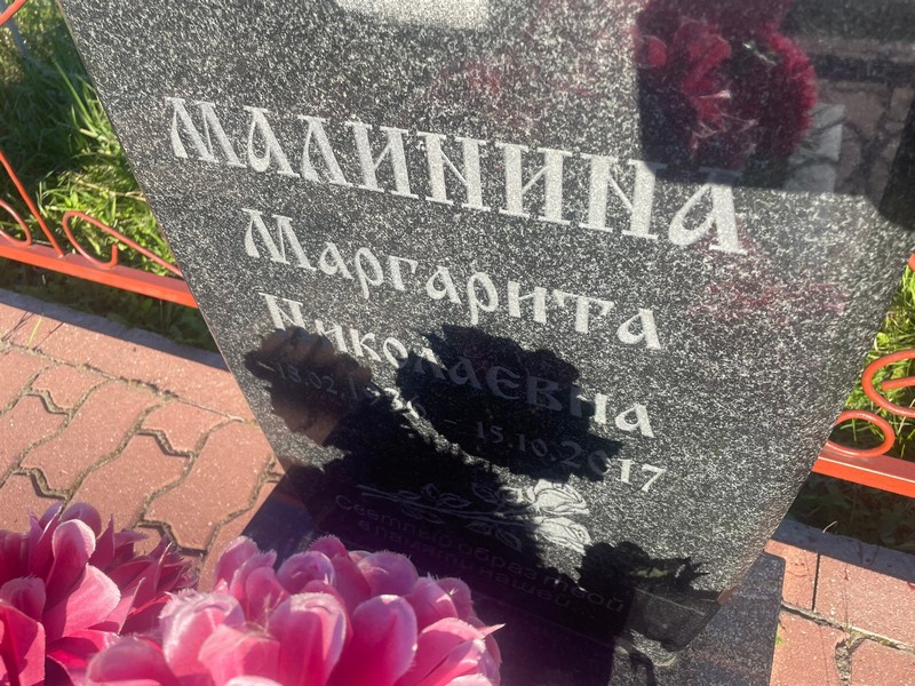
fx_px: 687
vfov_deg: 53.1
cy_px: 343
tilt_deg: -49.4
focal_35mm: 26
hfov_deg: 67.3
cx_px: 458
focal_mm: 4.2
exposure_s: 1/1247
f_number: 1.6
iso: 32
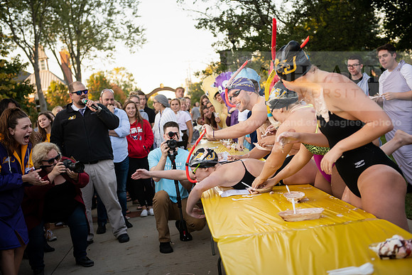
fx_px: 595
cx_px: 206
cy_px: 138
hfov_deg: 38.2
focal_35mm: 52
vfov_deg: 26.0
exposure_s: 1/320
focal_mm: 52
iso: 640
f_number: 3.5
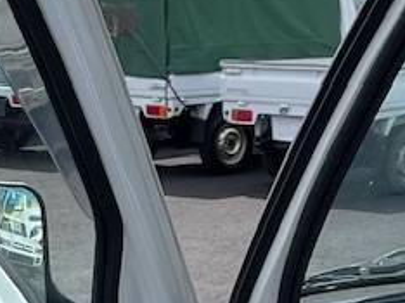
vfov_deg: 10.5
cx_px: 130
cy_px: 431
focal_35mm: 137
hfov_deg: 14.4
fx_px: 1601
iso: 32
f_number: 1.6
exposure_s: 1/1667
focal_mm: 5.1
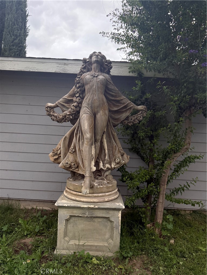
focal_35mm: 24
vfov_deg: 71.6
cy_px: 138
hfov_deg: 56.8
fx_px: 191
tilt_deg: -0.7
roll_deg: -2.8
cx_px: 104
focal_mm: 6.76
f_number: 1.78
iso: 200
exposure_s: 1/226
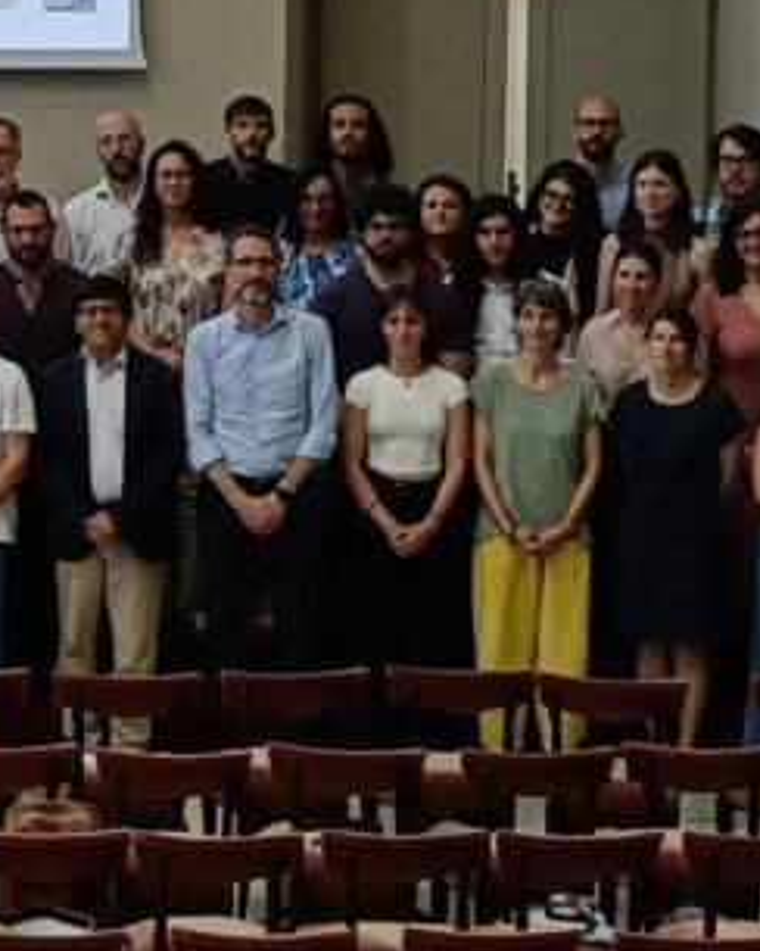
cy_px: -41
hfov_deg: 8.0
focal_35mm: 187
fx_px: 5258
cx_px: -526
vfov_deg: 10.2
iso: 320
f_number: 2
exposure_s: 1/60
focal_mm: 7.08
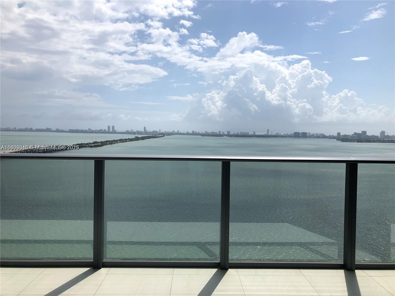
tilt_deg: -3.3
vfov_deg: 49.7
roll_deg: -1.6
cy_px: 148
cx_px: 198
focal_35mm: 28
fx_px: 320
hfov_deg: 63.4
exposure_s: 1/6098
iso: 25
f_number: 1.8
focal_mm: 3.99
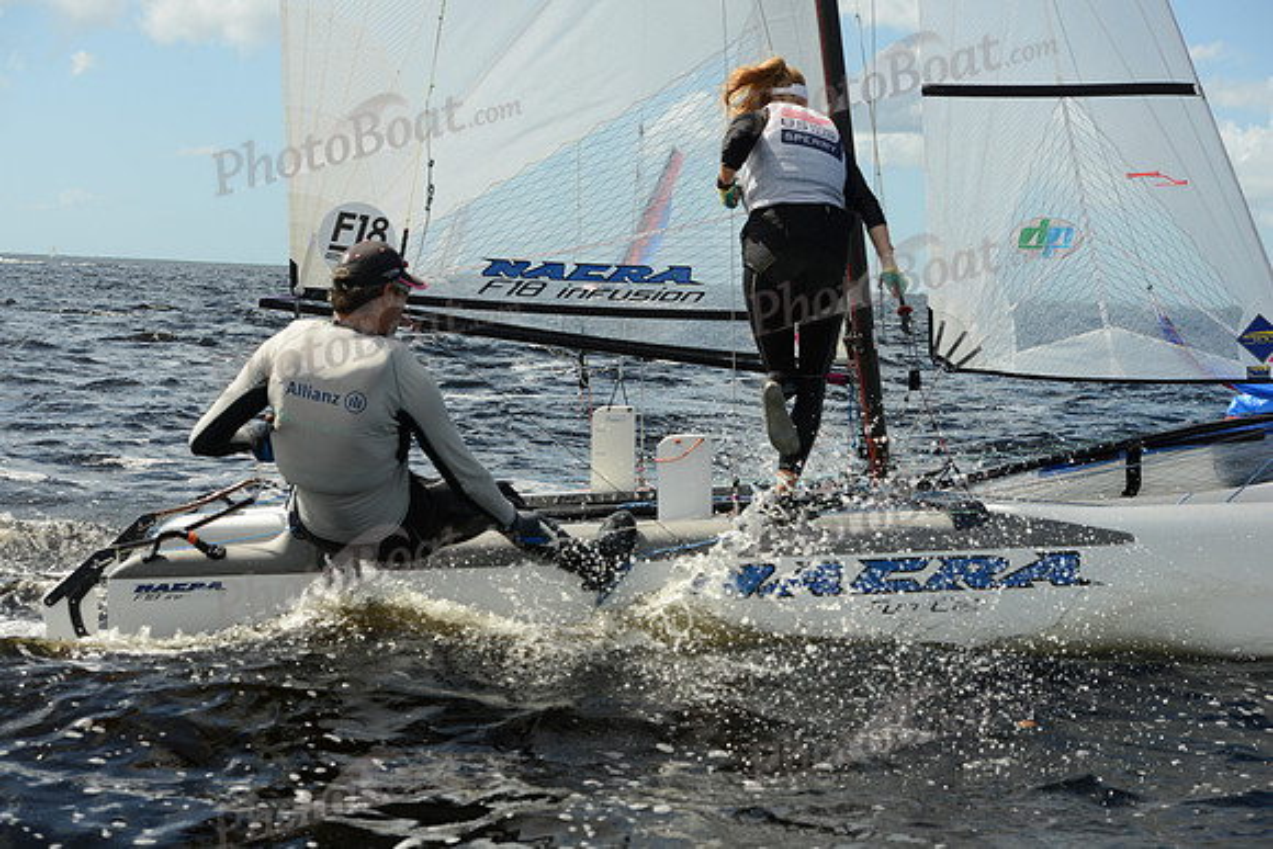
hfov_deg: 28.8
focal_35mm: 70
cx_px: 636
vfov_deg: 19.5
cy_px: 424
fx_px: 2476
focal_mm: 70
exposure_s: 1/1000
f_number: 8
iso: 250
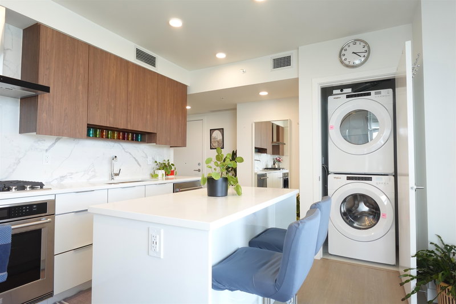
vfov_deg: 61.9
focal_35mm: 20
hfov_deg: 84.0
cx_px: 228
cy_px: 152
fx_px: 253
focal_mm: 7.6
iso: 160
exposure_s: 1/80
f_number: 2
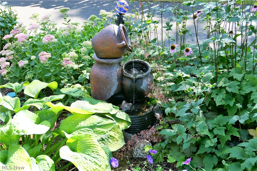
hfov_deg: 46.4
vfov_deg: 31.9
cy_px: 86
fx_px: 300
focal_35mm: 42
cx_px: 128
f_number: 2.8
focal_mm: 15.4
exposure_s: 1/160
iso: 125
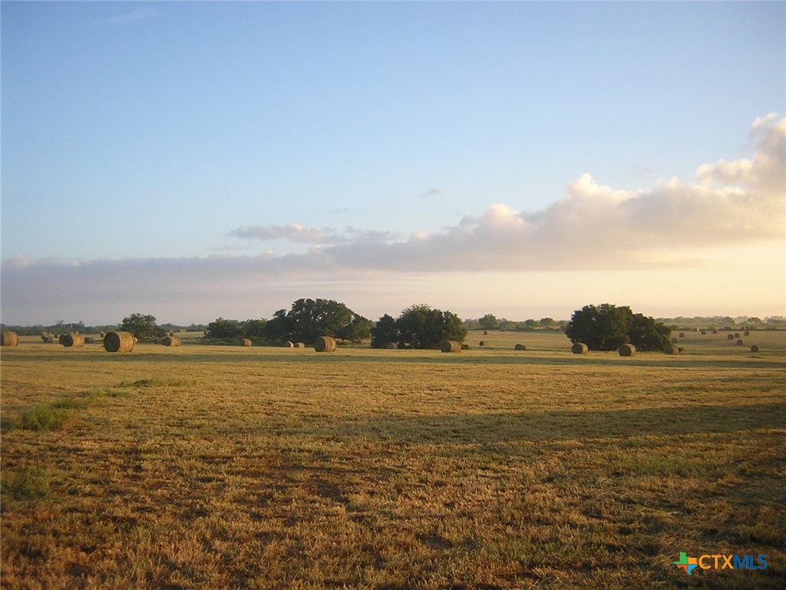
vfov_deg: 39.7
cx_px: 393
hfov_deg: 51.4
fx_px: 817
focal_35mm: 36
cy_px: 295
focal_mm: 4.7
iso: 100
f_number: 2.6
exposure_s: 1/288
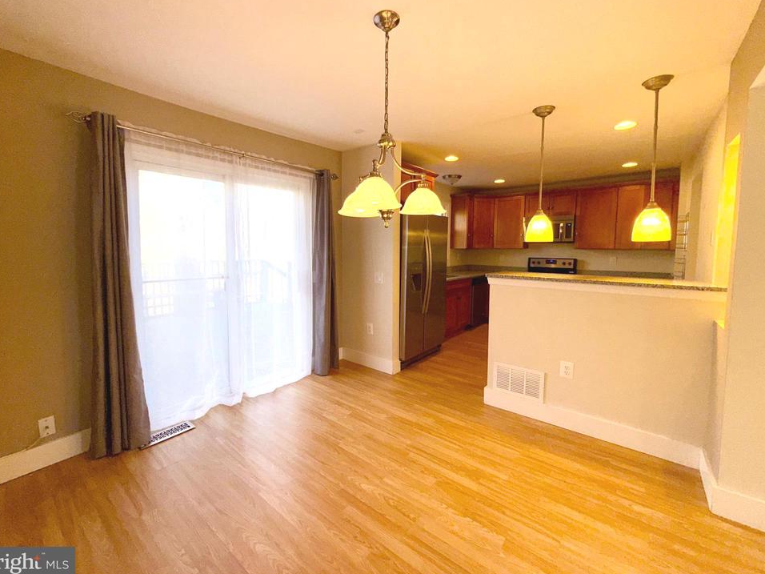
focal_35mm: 15
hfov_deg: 98.2
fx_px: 331
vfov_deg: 81.7
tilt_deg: -3.1
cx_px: 385
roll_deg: +0.0
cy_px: 272
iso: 20
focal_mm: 2.22
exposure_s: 1/122
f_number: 2.2
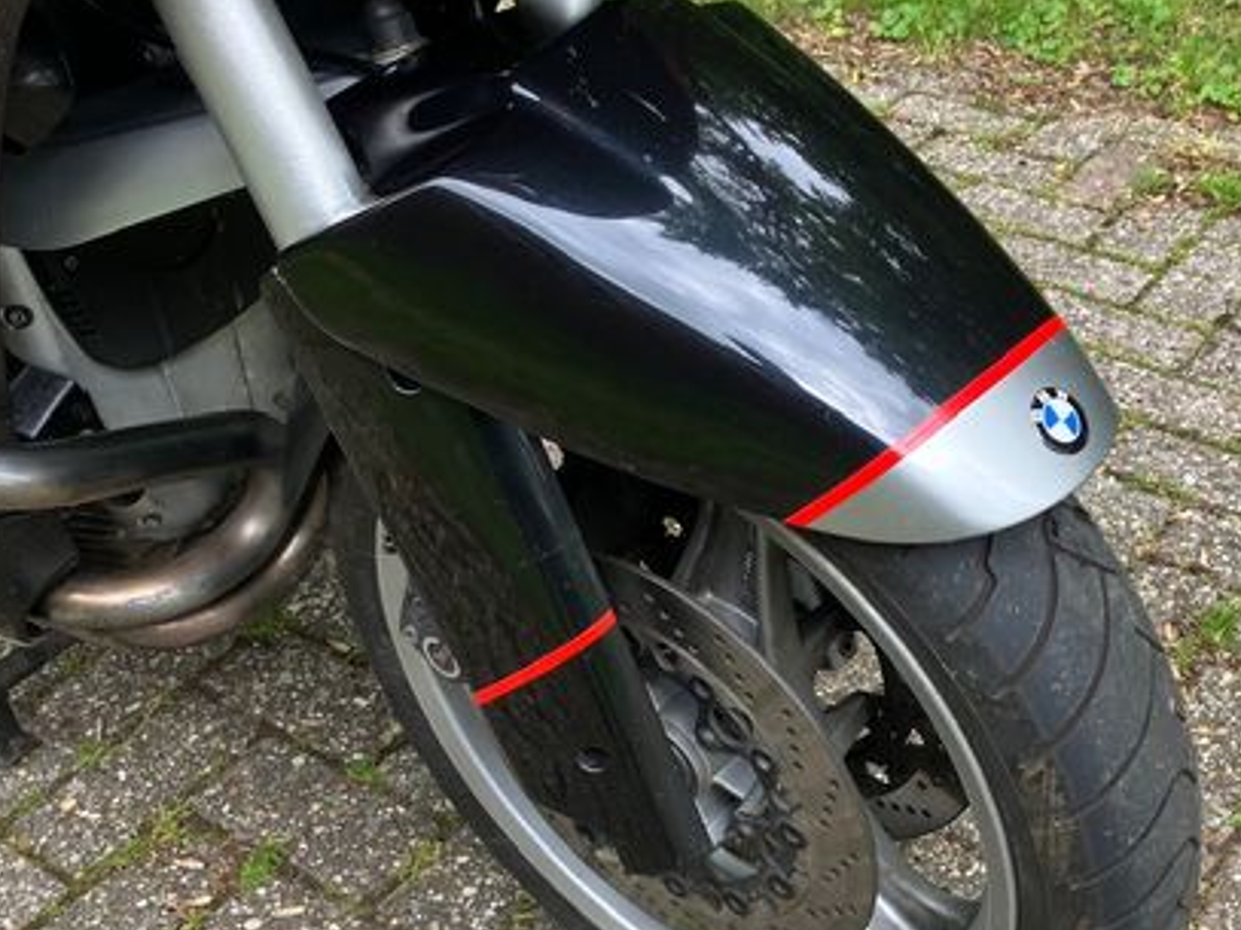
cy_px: 720
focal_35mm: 44
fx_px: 1577
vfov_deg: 32.1
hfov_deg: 42.8
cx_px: 713
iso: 25
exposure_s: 1/121
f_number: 1.8
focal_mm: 3.99
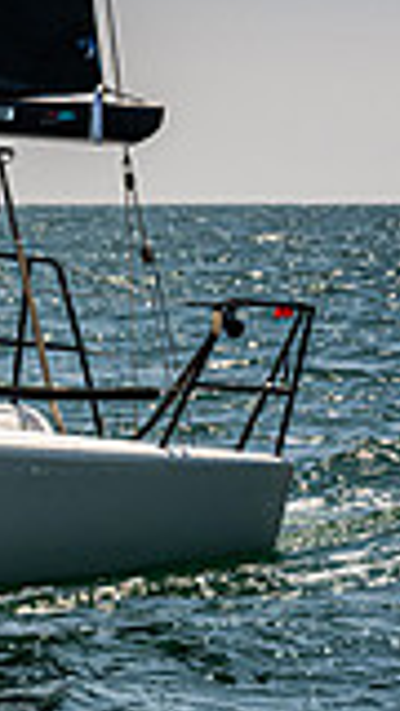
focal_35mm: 579
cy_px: 20
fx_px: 10918
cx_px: -747
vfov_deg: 3.7
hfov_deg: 2.1
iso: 500
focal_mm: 150
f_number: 8
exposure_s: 1/3200
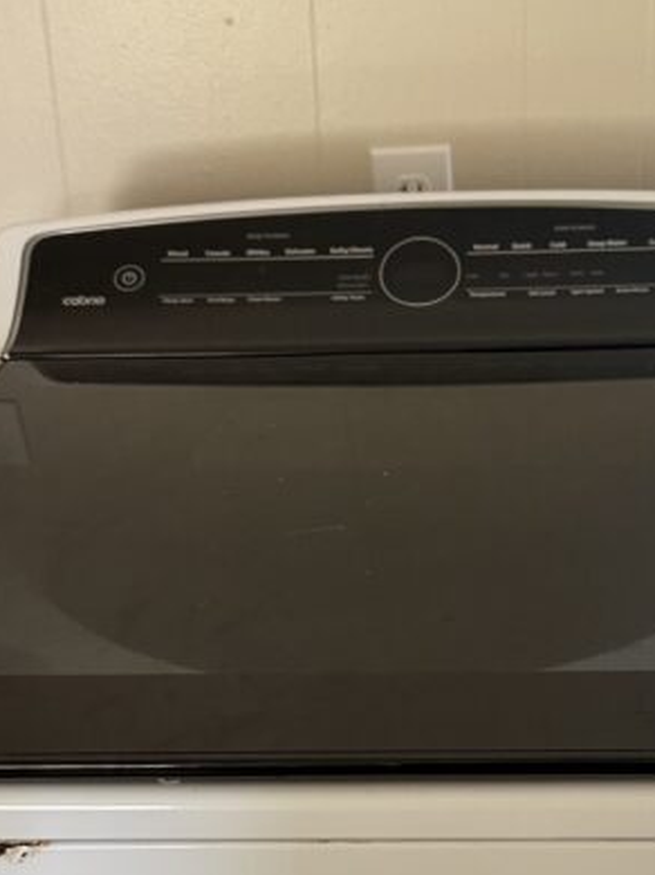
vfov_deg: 30.0
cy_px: 711
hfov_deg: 23.1
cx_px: 453
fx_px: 1591
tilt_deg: -30.4
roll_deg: +1.0
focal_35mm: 63
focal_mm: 6.76
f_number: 1.78
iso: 400
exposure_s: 1/60
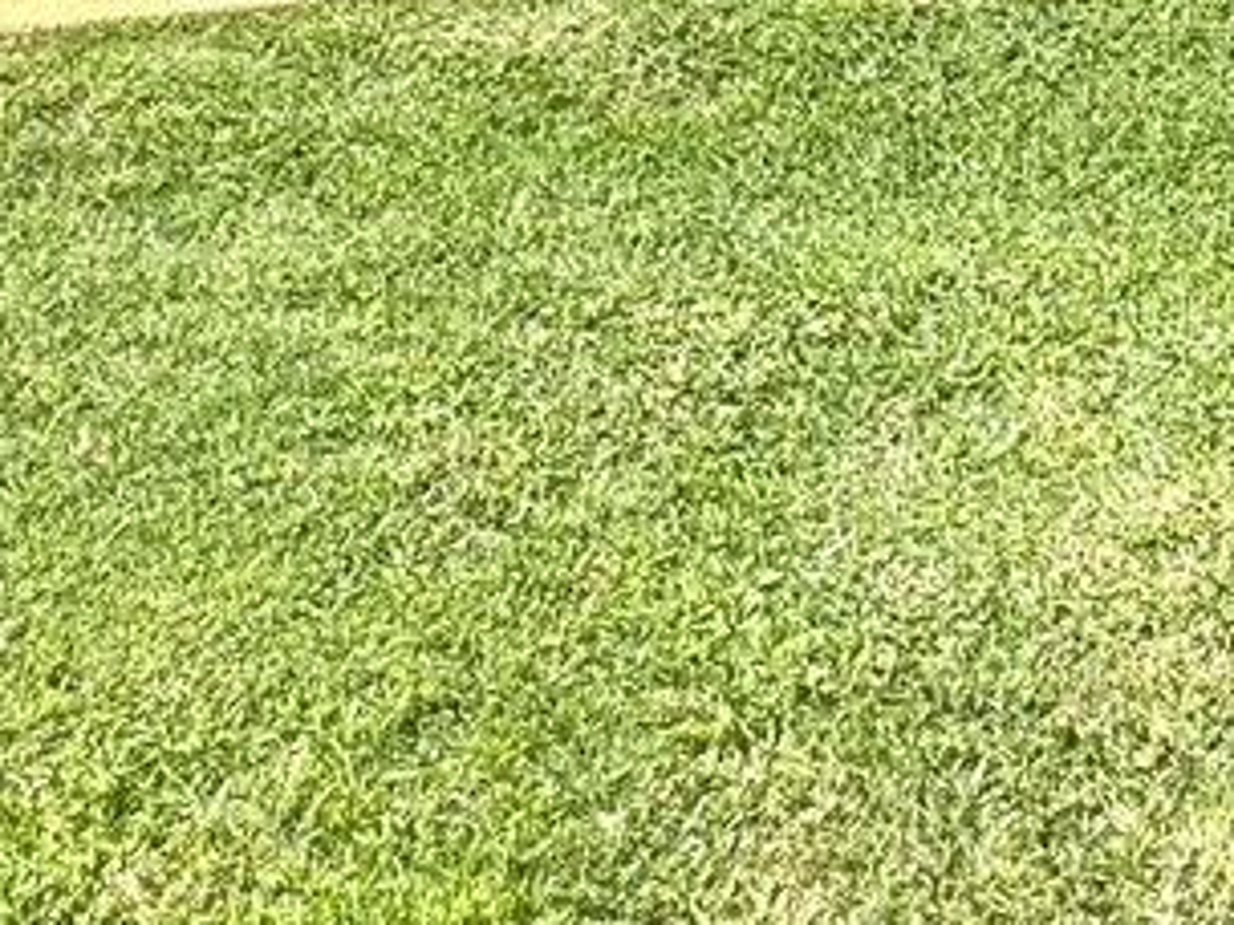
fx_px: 2460
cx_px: 1076
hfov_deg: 27.3
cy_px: -805
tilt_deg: -6.2
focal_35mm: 69
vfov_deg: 17.0
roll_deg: +1.5
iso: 40
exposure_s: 1/587
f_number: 2.2
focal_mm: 2.22
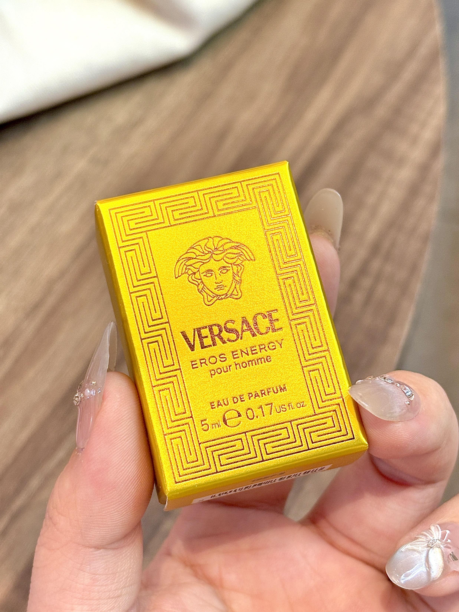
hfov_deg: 28.0
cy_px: 306
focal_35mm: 52
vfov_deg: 36.8
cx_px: 230
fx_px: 919
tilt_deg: -51.4
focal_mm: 5.96
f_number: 1.6
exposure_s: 1/100
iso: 50
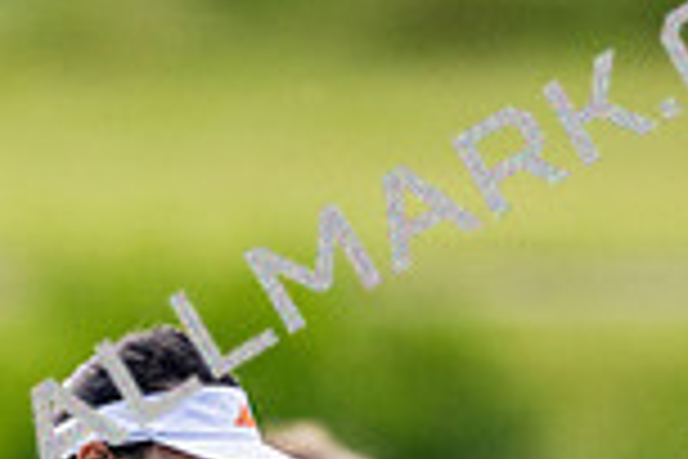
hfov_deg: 0.6
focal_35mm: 3401
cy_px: 720
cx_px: 144
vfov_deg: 0.4
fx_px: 64992
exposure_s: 1/2500
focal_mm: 600
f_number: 4
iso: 720
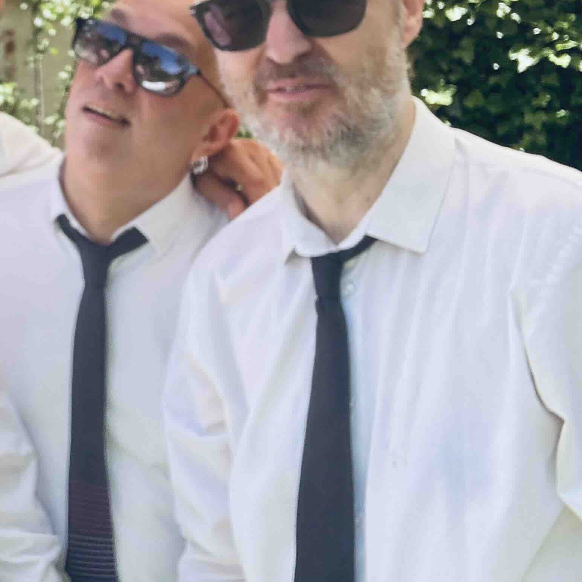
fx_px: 1008
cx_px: -27
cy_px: 98
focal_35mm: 53
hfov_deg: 29.6
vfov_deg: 31.2
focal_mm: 2.69
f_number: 1.9
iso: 25
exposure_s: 1/288
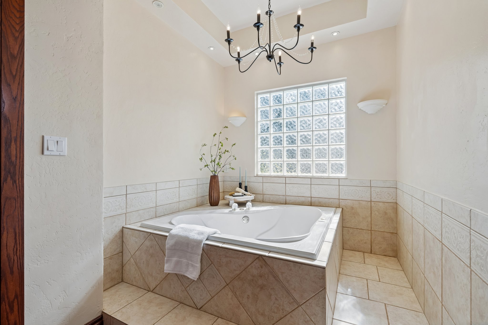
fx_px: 217
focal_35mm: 16
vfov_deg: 73.7
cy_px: 162
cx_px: 244
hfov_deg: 96.7
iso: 200
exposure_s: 1/200
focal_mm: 16
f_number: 8
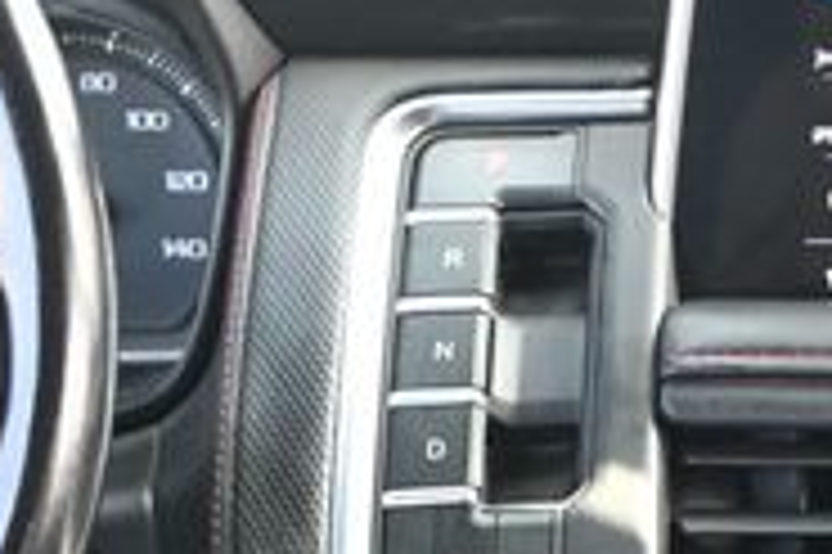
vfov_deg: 7.3
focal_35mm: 187
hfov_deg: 10.6
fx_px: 4318
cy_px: 581
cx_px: 1228
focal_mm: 36
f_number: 5.3
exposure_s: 1/125
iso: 2200
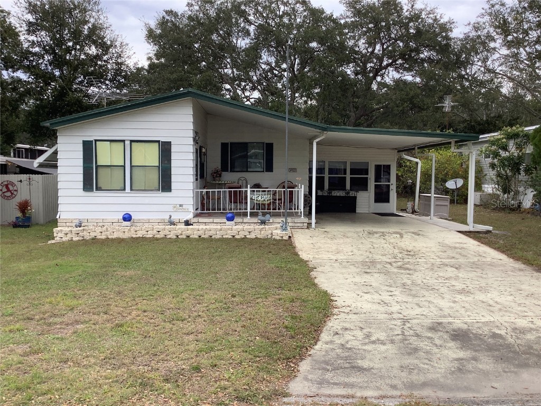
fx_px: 484
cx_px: 270
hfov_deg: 58.4
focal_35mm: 31
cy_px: 203
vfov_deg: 45.4
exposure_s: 1/285
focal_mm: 3.3
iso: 25
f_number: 2.4
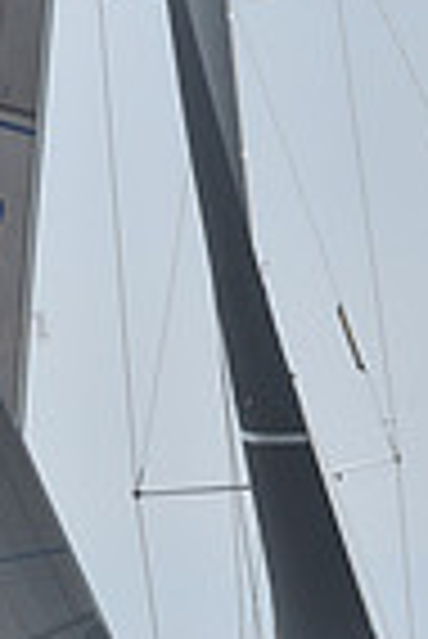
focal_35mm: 285
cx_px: 282
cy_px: 94
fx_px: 5070
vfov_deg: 7.2
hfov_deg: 4.8
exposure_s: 1/800
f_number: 13
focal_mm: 70
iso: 320
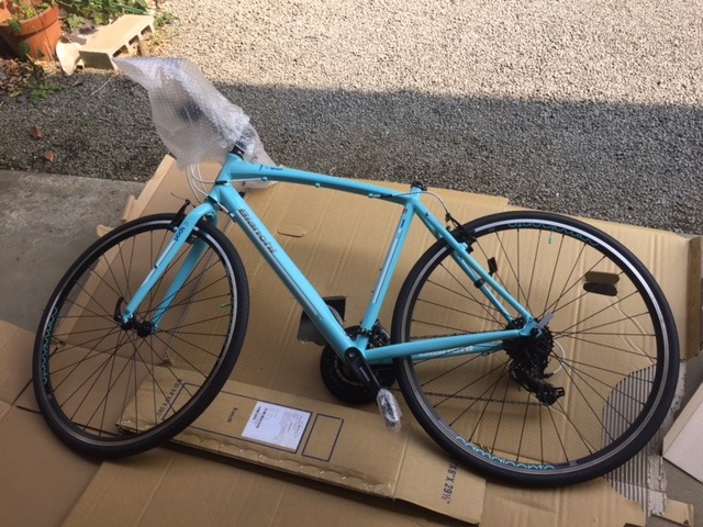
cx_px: 352
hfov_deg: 61.7
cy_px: 264
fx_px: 589
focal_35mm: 29
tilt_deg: -46.6
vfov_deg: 48.2
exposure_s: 1/542
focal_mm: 4.15
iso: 32
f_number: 2.2
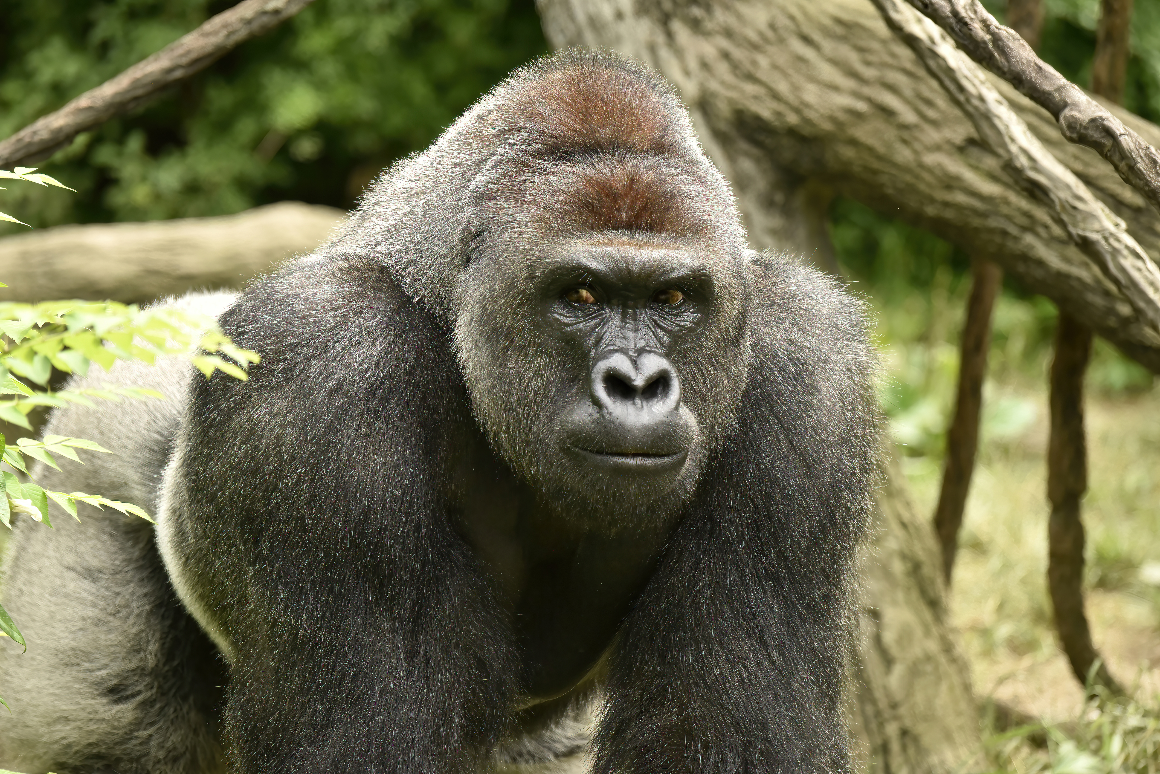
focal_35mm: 300
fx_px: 9669
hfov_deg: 6.9
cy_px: 387
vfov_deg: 4.6
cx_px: 580
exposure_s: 1/800
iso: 800
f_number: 5.6
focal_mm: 300
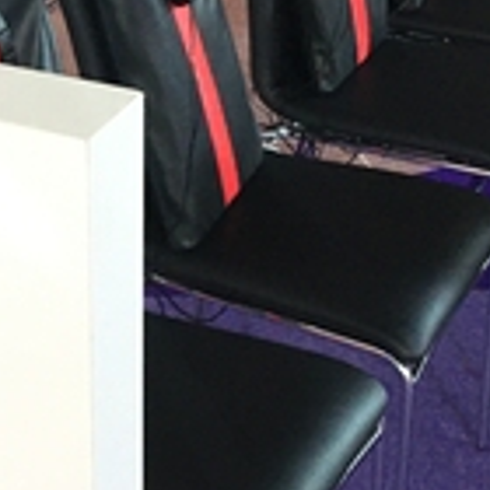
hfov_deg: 19.1
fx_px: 1441
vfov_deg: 19.2
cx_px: 86
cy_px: 144
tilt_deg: -26.4
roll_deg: +0.5
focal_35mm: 90
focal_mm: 4.15
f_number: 2.2
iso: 200
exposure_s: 1/20
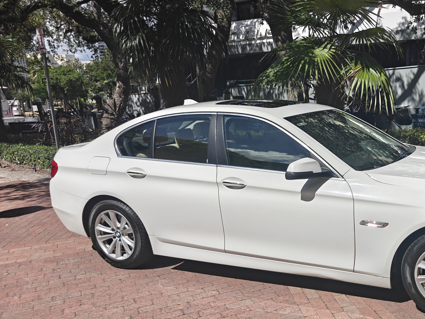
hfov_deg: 48.9
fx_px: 442
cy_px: 239
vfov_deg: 38.6
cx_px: 330
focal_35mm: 36
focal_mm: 6.06
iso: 50
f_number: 1.6
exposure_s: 1/2053
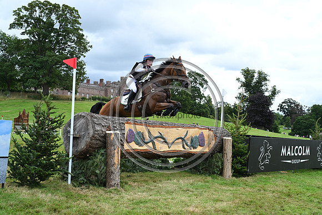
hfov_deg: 39.6
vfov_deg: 27.0
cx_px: 161
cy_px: 108
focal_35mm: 50
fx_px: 447
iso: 800
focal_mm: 50
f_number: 5.6
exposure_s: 1/1250
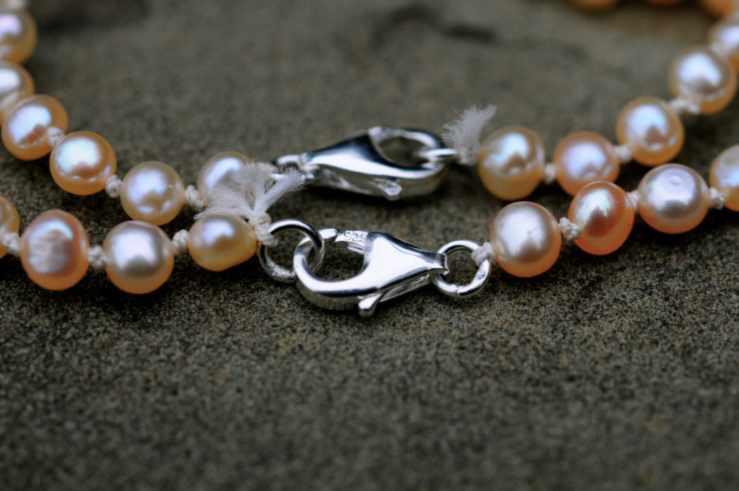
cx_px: 370
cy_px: 246
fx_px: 1845
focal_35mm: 90
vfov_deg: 15.1
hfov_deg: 22.6
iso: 320
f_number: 7.1
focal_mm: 60
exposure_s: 1/200
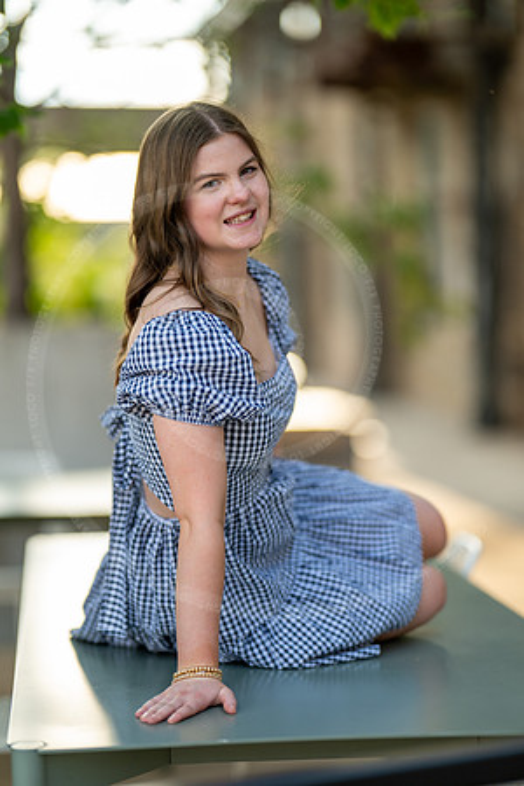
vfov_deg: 23.9
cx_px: 262
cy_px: 393
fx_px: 1856
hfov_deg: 16.1
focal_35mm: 85
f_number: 1.2
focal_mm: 85
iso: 200
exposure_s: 1/1600
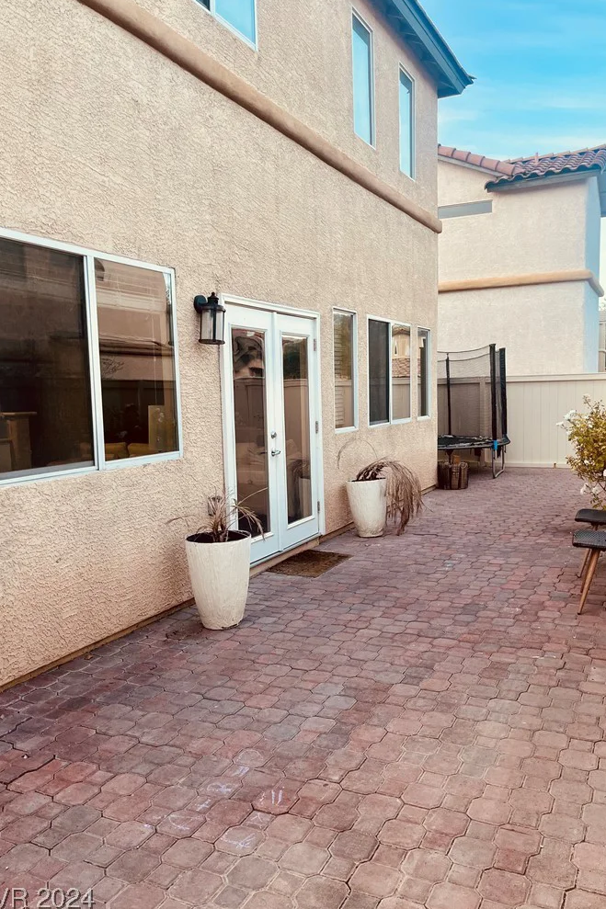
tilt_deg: -5.7
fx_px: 707
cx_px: 324
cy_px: 454
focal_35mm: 28
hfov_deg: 46.4
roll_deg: +0.9
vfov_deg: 65.5
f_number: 1.6
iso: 80
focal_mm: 5.1
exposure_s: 1/122
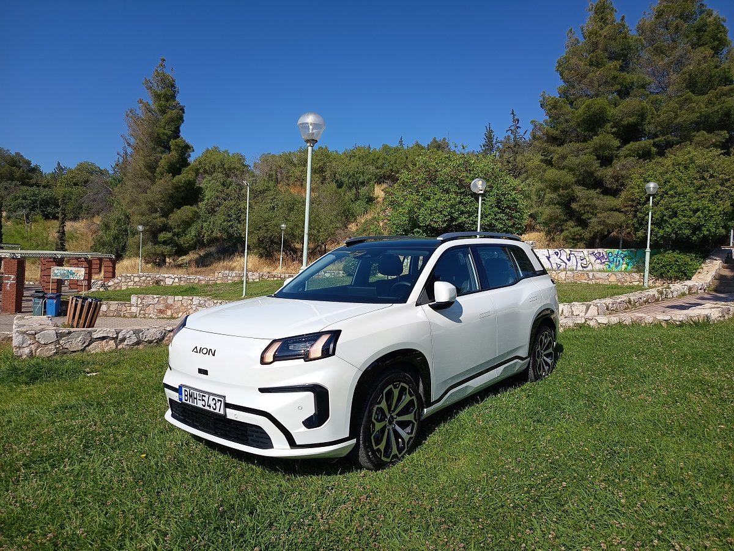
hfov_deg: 71.6
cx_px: 367
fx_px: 509
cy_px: 276
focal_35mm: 24
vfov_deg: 56.8
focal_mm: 5.24
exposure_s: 1/786
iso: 52
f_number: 1.7
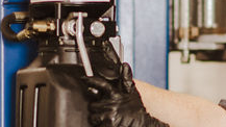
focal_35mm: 431
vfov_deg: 2.8
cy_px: 91
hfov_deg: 5.0
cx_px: 146
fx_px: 2583
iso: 500
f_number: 1.8
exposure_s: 1/250
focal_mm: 85
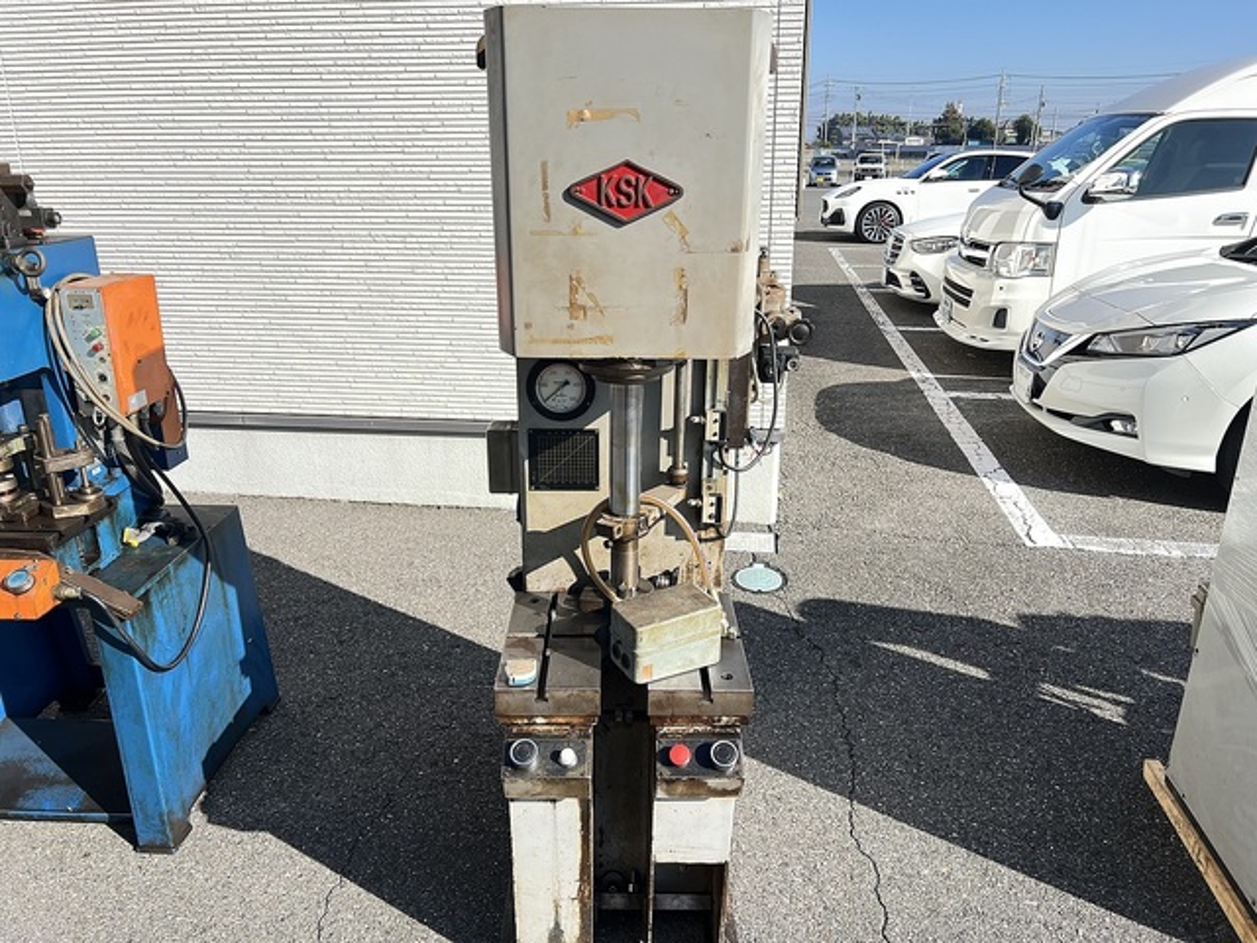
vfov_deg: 53.1
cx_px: 628
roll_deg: +0.9
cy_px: 472
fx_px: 944
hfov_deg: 67.3
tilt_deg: -18.8
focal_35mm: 26
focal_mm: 5.7
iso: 50
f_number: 1.5
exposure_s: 1/1171
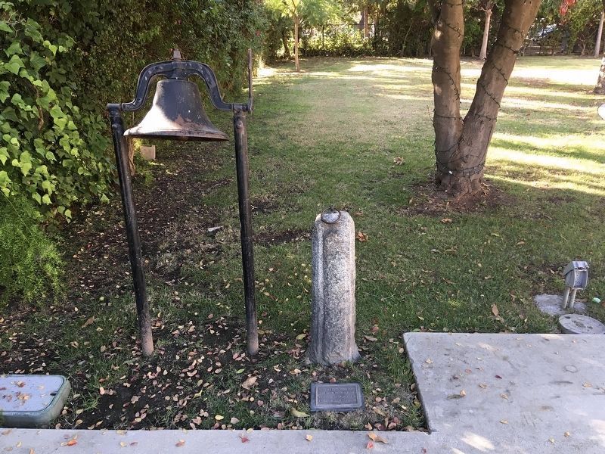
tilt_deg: -21.6
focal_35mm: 29
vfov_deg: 48.2
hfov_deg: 61.7
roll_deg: -0.4
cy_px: 227
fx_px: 507
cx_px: 302
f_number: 2.2
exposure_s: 1/40
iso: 25
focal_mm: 4.15
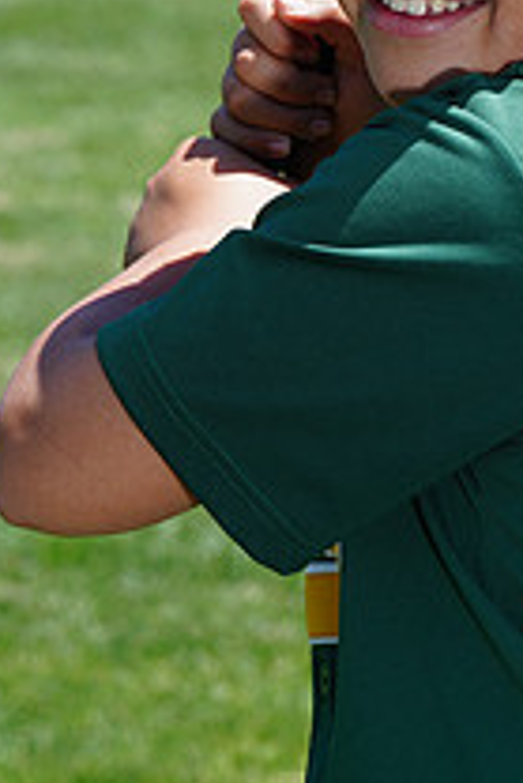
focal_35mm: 409
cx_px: 465
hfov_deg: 3.4
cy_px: -294
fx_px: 8897
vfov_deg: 5.0
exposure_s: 1/200
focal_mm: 147
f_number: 10
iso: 200
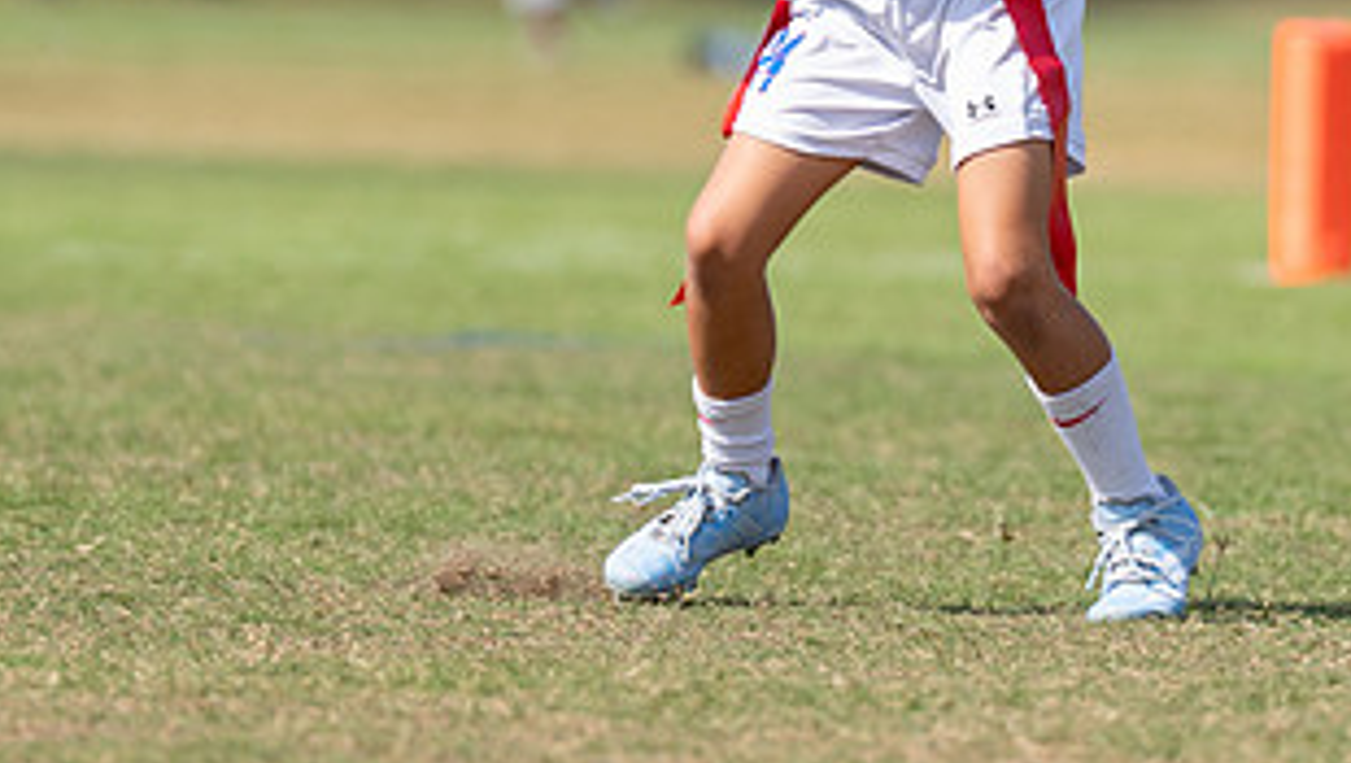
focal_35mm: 742
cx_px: 839
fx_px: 26604
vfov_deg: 1.6
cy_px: -14
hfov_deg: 2.9
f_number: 2.8
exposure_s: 1/1000
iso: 100
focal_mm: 200
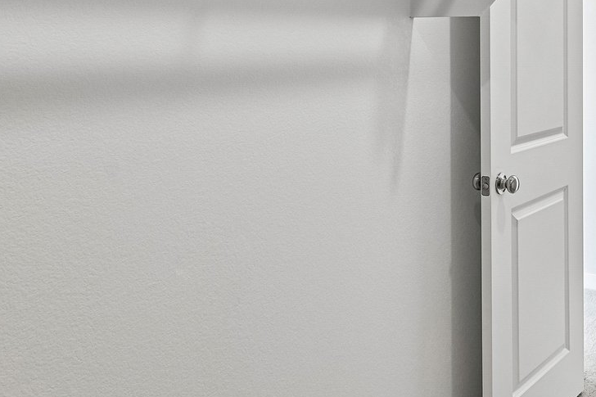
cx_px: 516
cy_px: 37
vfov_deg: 28.6
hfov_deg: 40.9
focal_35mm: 45
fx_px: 745
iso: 400
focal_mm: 16
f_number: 8
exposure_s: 1/50
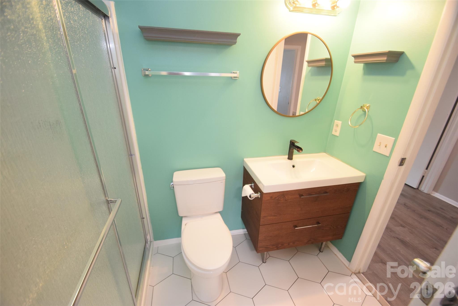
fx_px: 191
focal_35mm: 15
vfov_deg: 77.4
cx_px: 229
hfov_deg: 100.4
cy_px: 153
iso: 800
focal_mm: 10
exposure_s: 1/60
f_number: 4
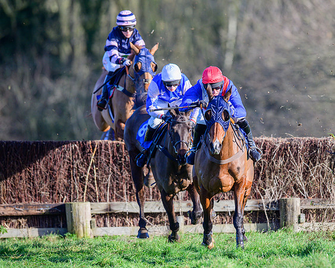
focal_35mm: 527
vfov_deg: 2.9
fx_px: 5227
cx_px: 219
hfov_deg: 3.7
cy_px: 140
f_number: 5
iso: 400
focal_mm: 400
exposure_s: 1/2000
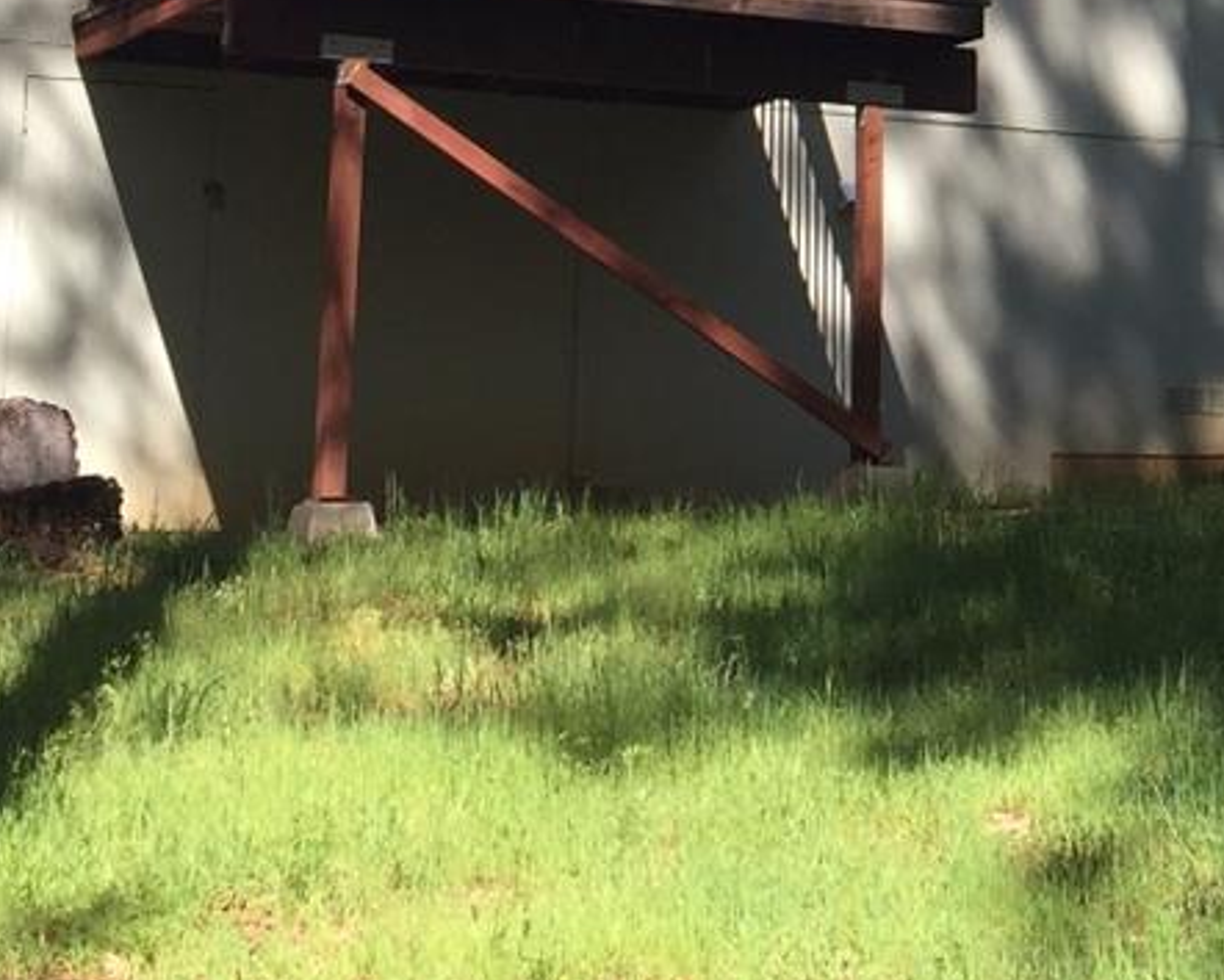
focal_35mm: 96
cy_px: -127
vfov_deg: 15.6
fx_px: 3479
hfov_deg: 18.6
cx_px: 1573
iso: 32
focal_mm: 4.15
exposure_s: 1/682
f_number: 2.2
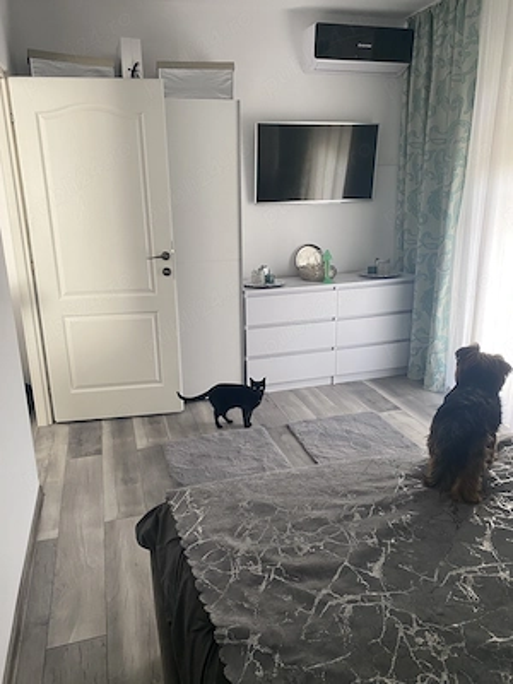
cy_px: 342
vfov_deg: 67.3
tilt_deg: -15.1
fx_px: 514
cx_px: 256
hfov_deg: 53.1
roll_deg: +0.5
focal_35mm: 26
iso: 125
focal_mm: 4.25
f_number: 1.8
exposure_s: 1/64
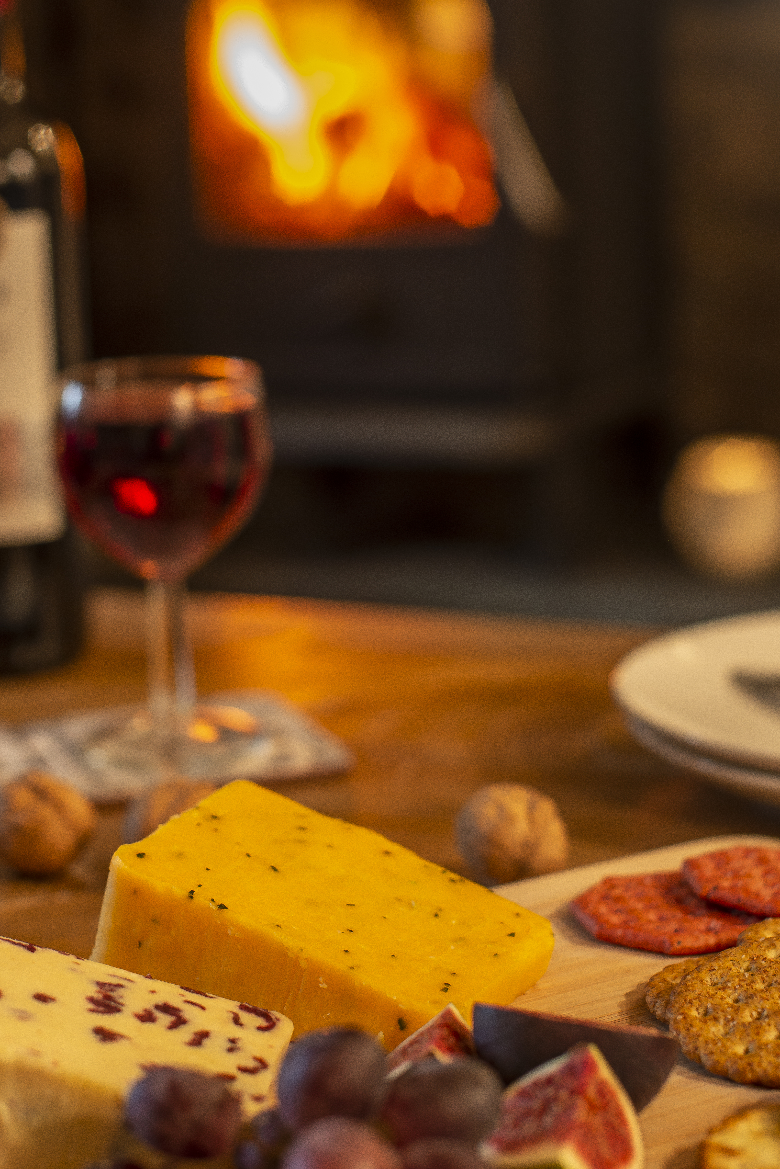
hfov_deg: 17.7
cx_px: 322
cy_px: 425
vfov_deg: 26.2
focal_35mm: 77
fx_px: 2500
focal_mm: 50
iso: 400
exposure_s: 1/8
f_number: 3.2
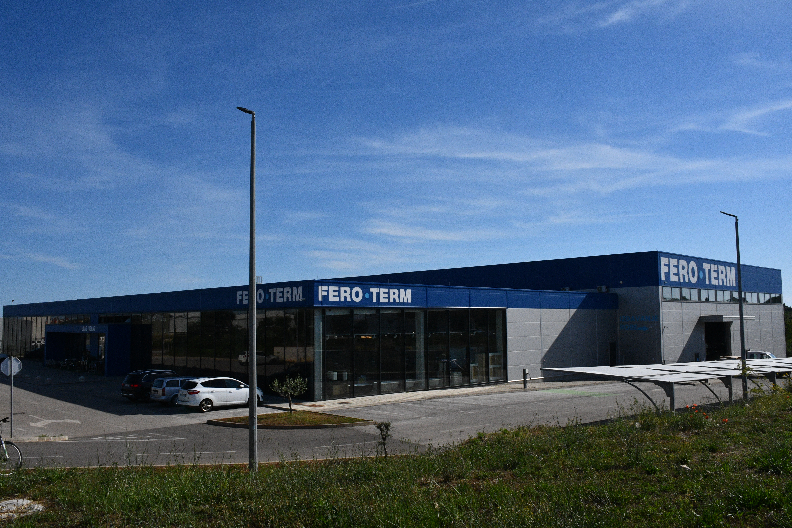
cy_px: 264
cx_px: 396
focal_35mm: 30
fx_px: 660
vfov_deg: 43.6
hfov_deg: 61.9
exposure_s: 1/1600
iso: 1600
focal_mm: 20
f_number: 20
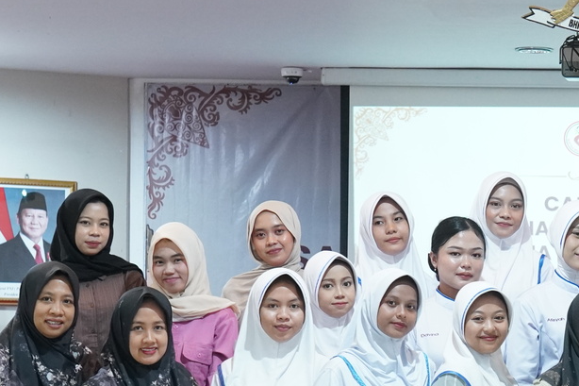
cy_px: 386
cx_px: 609
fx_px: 2062
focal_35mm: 128
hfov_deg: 15.6
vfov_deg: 10.6
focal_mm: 35
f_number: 4
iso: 2500
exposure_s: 1/50
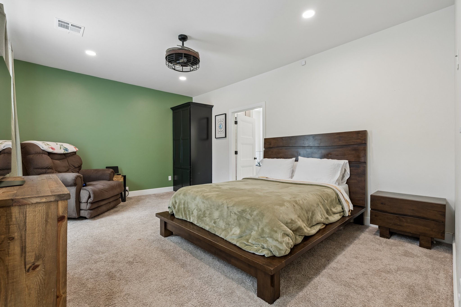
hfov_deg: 96.7
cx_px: 230
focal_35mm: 16
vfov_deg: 73.7
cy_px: 154
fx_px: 205
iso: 200
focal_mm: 16
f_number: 8
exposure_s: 1/25
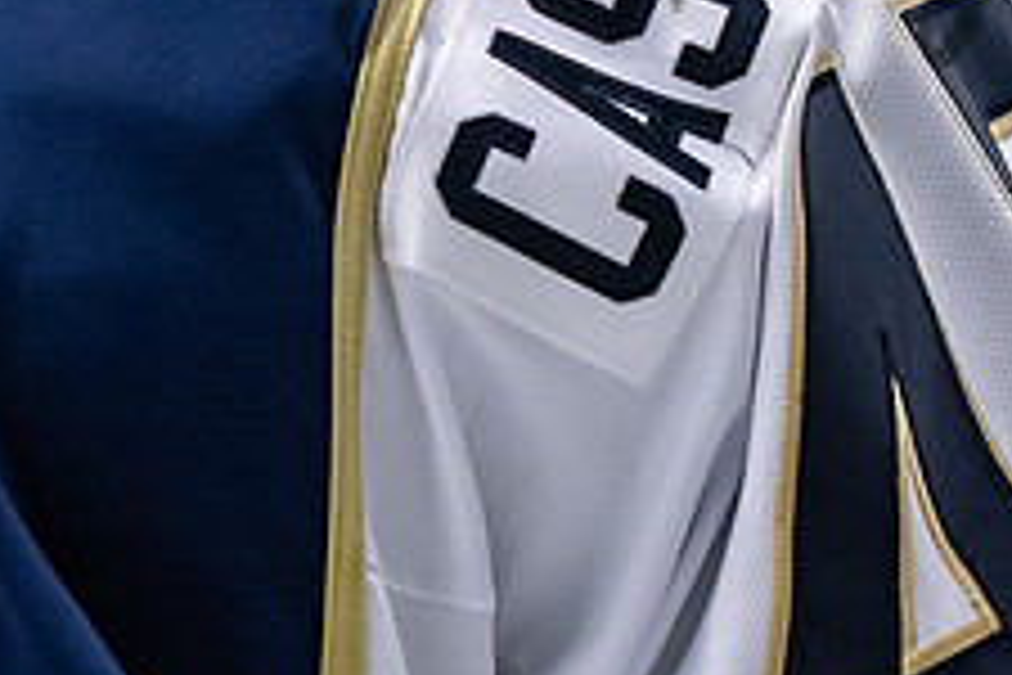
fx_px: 15572
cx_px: -148
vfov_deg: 2.5
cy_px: -331
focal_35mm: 554
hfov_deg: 3.7
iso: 2000
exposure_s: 1/800
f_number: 3.5
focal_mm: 116
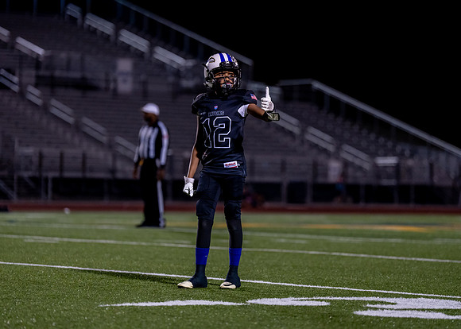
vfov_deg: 9.3
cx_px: 230
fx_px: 2016
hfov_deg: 13.0
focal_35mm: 154
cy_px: 164
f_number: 2.8
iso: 2500
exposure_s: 1/1000
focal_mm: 147
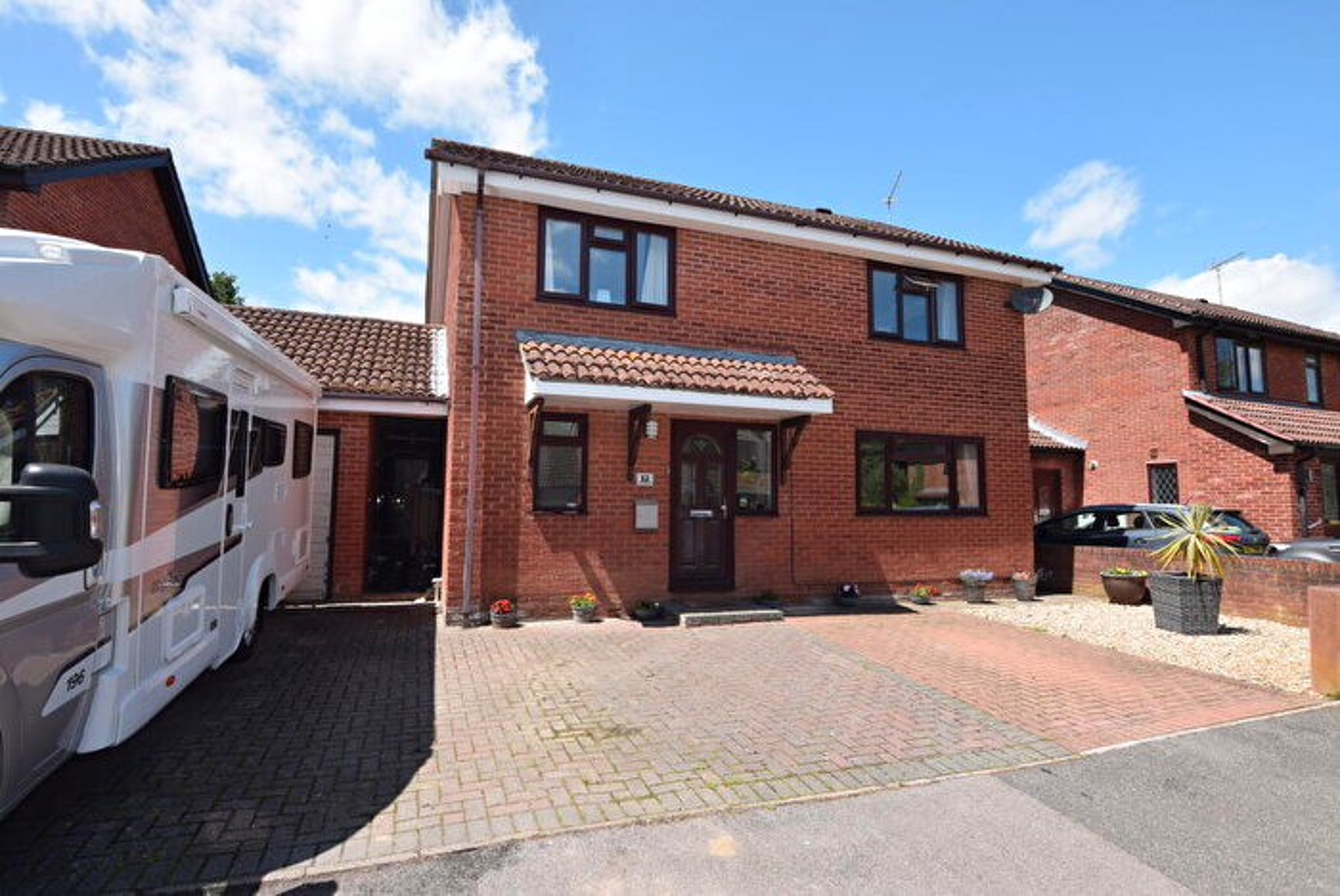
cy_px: 448
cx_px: 670
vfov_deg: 72.2
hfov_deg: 94.9
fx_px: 615
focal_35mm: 16
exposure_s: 1/200
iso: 100
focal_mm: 11
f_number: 8
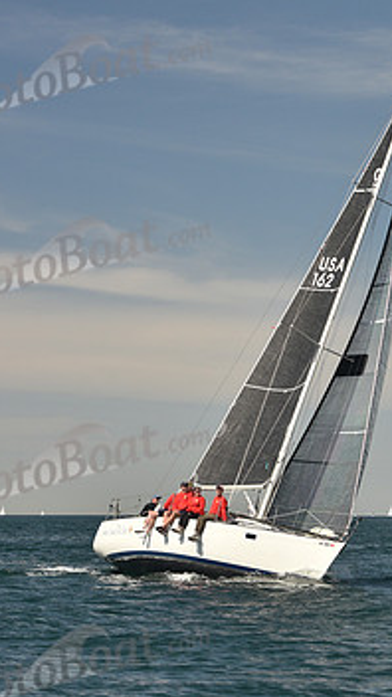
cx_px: 314
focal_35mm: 138
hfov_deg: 8.8
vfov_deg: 15.6
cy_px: 335
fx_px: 2550
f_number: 5.6
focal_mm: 80
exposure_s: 1/640
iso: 250
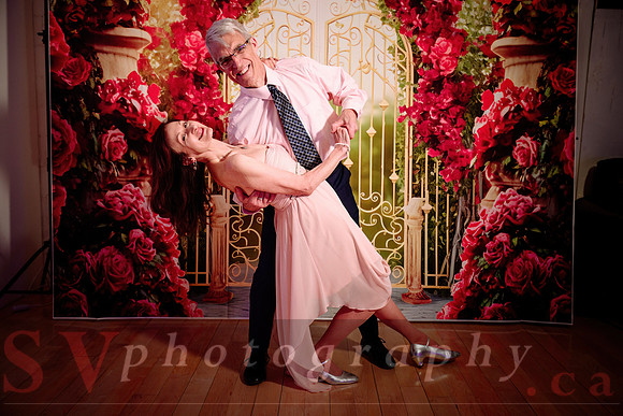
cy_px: 208
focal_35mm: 35
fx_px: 606
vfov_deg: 37.9
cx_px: 312
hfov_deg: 54.4
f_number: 3.5
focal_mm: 35
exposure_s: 1/160
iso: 1250
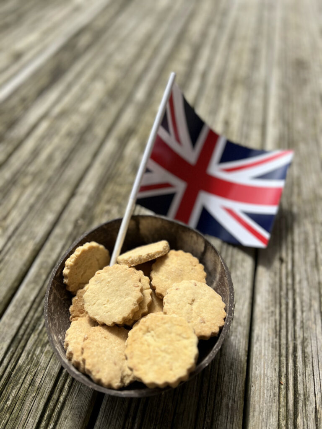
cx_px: 161
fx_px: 322
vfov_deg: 67.3
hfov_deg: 53.1
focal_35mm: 26
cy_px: 214
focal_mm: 5.7
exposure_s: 1/2008
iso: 50
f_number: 1.5
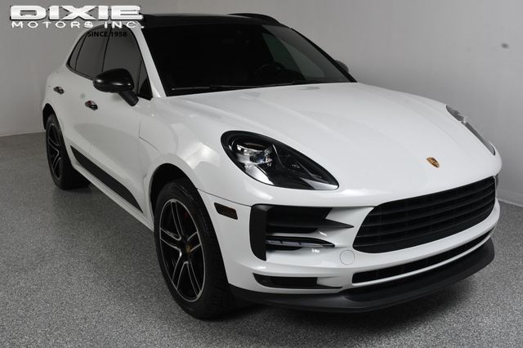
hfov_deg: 53.2
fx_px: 523
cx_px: 262
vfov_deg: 36.8
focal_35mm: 36
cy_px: 174
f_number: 13
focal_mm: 24
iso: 100
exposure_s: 1/160
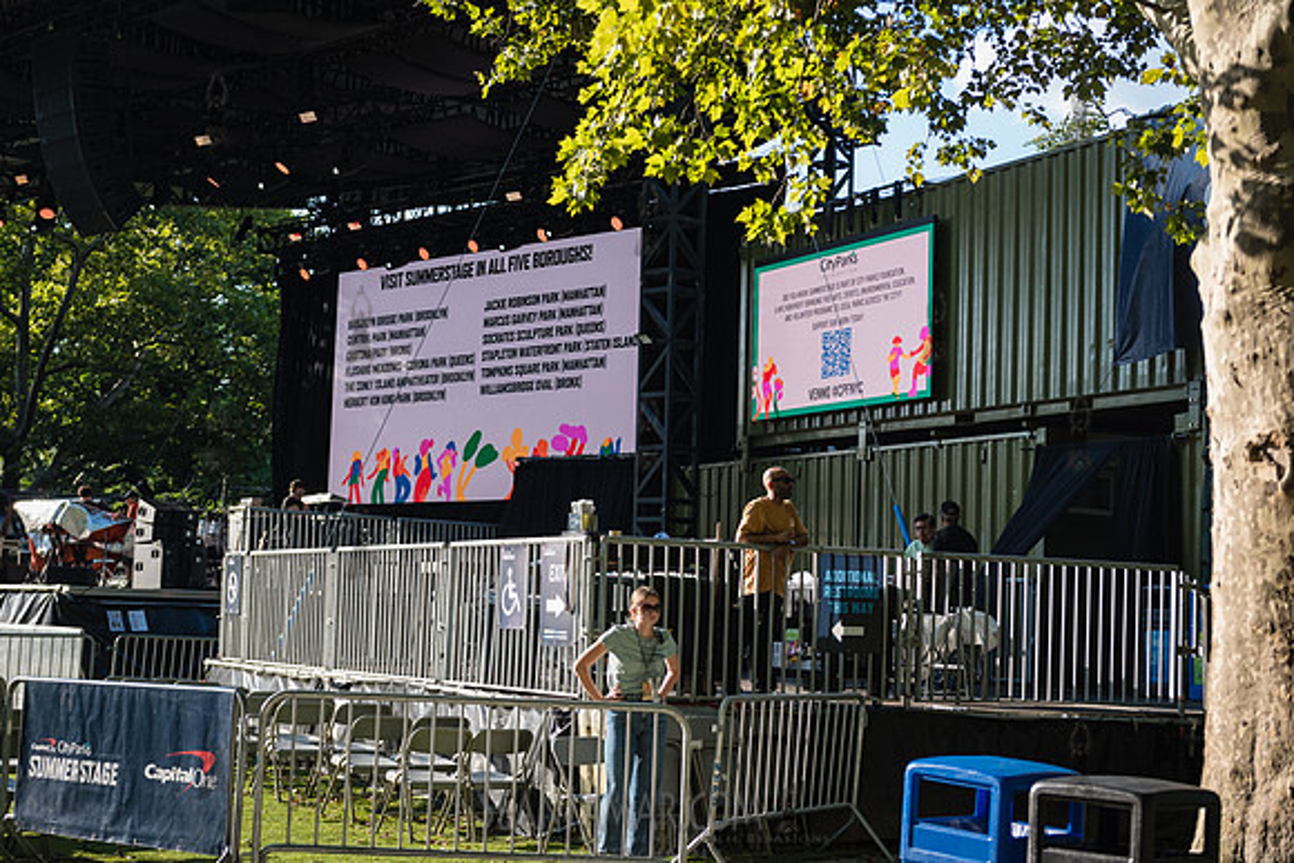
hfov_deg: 34.5
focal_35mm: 58
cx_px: 647
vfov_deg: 23.4
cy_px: 432
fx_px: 2085
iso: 500
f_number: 3.5
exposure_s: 1/1600
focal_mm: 58
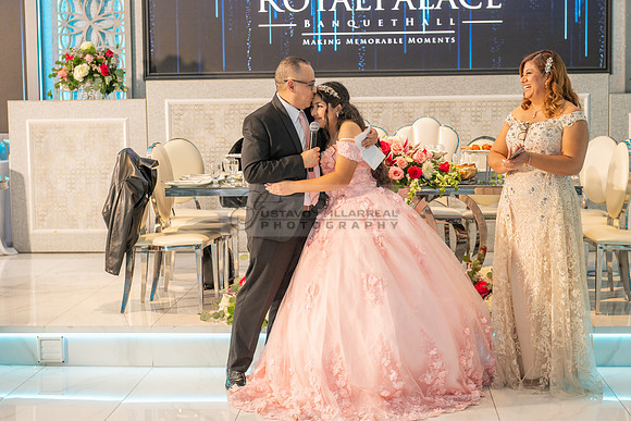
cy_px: 210
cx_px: 316
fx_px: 1157
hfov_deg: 30.5
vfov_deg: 20.6
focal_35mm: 66
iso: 1000
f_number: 5
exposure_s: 1/125
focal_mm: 66
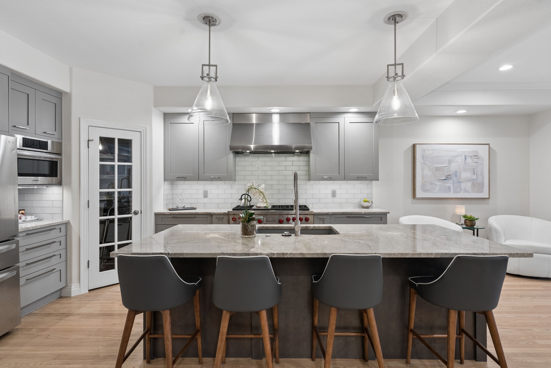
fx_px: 276
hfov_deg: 90.0
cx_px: 276
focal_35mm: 18
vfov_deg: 67.5
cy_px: 184
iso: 1000
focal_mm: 18
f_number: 8
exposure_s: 1/30
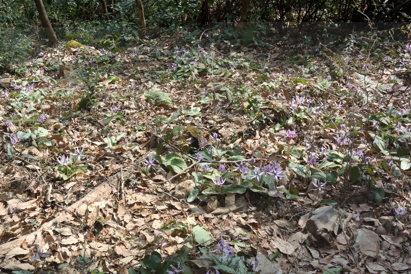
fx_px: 514
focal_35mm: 45
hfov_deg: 43.6
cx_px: 206
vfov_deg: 29.9
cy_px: 137
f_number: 10
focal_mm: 17
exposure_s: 1/250
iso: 560
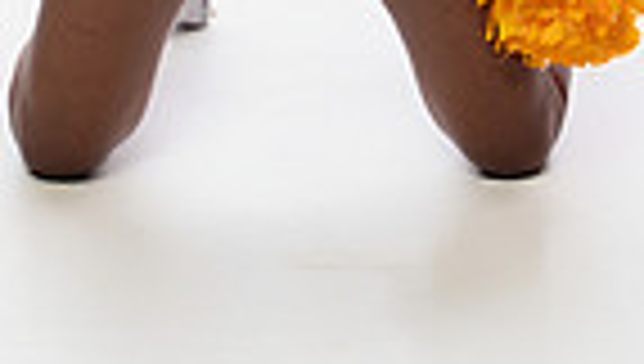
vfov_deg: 5.2
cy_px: -589
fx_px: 3883
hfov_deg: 9.5
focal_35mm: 227
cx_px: 351
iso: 640
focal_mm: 69
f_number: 5.6
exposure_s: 1/250
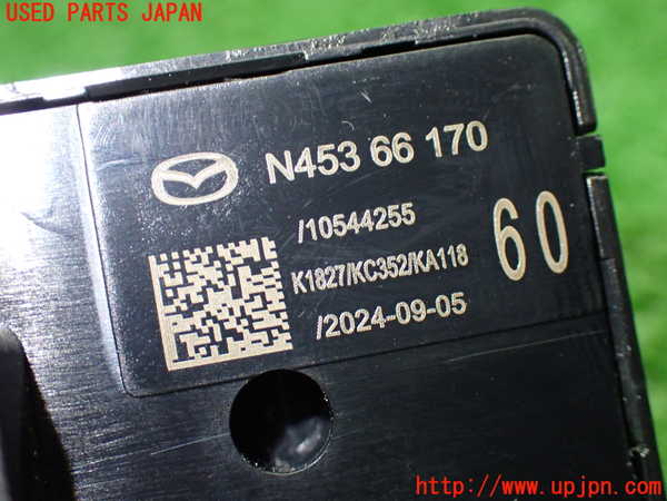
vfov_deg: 25.2
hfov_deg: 33.2
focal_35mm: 58
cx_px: 334
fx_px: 1118
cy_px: 250
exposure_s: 1/60
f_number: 3.5
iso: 800
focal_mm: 10.35
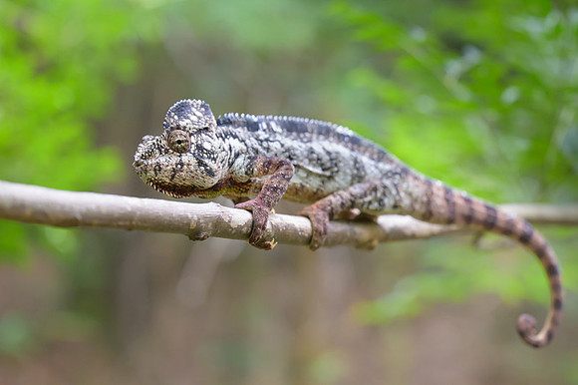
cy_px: 155
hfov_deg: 16.4
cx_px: 339
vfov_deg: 10.9
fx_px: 2009
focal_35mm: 125
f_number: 2.8
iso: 1600
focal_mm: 70
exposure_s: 1/1250
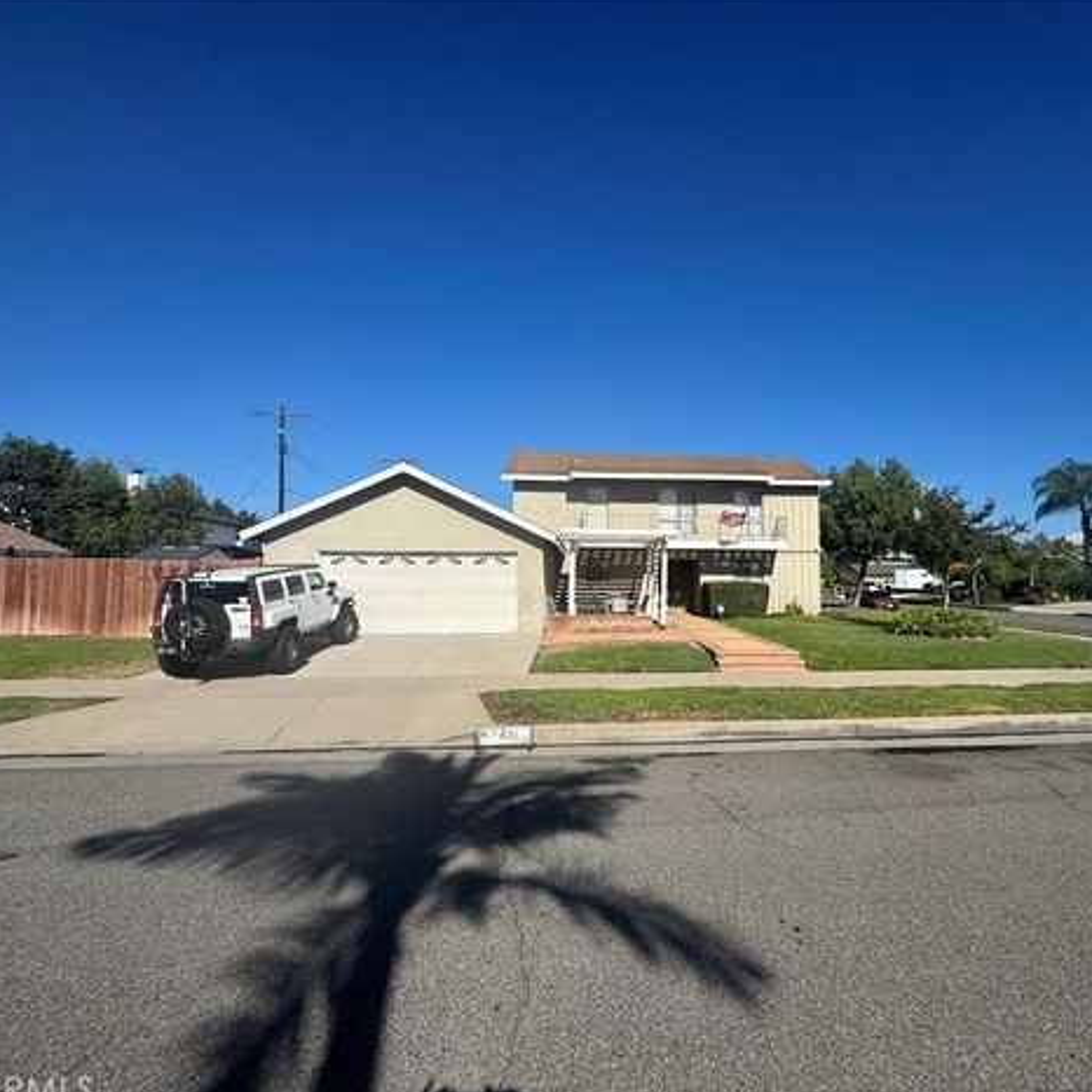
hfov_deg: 83.1
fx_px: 607
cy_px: 548
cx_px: 649
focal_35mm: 17
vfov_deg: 84.0
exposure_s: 1/3717
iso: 50
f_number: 2.2
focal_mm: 2.22
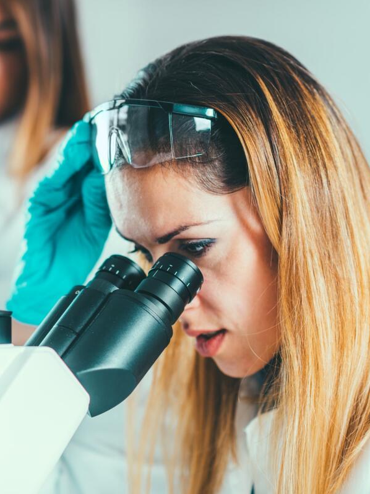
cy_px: 247
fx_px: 1754
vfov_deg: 16.0
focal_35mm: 123
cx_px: 14
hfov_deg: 11.9
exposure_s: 1/200
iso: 100
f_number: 2.5
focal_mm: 85
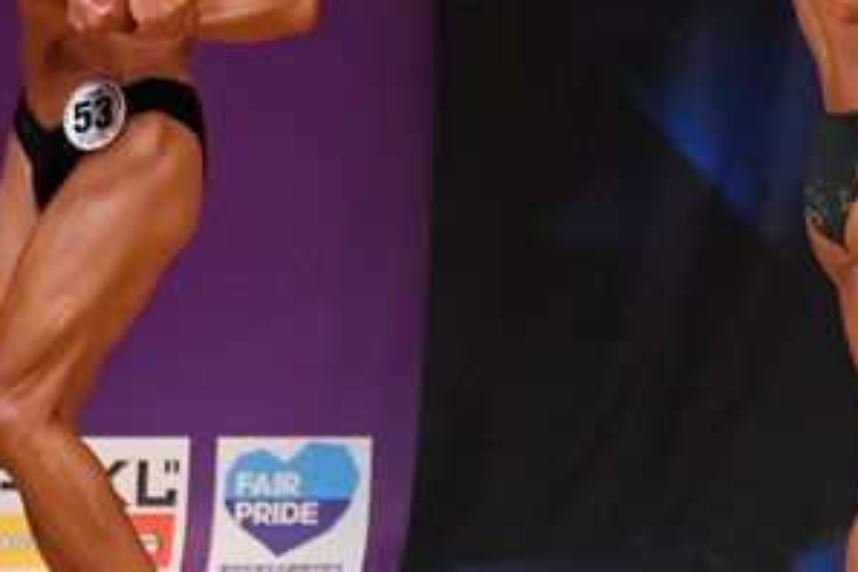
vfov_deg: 1.9
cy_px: 116
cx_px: 490
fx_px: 17707
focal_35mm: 743
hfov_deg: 2.8
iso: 4500
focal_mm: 190
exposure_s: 1/400
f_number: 5.6
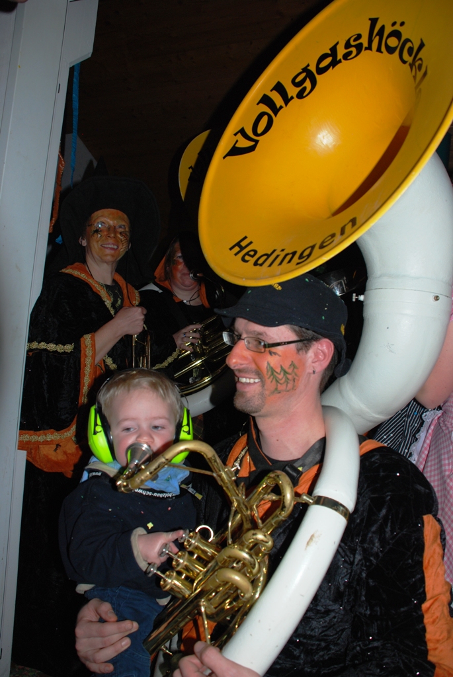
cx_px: 226
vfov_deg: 61.9
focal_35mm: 30
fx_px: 565
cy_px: 338
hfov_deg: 43.7
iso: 200
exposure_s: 1/60
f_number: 3.8
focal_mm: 20
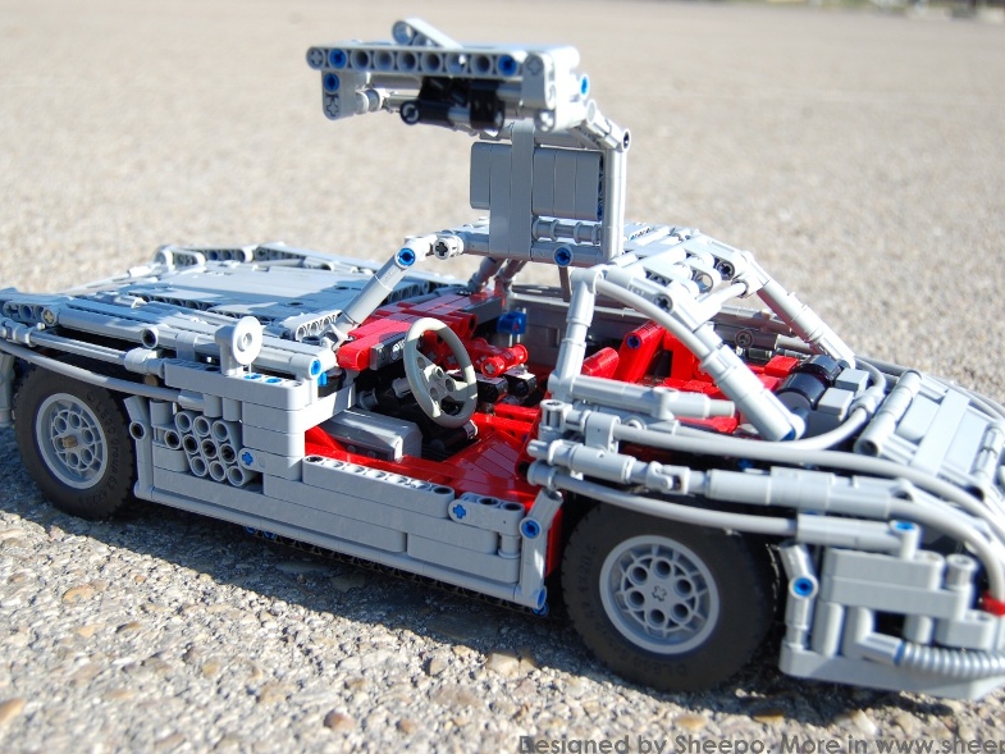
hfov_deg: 43.8
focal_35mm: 43
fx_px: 1249
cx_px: 489
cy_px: 376
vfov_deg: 33.6
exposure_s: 1/640
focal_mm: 26
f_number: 4
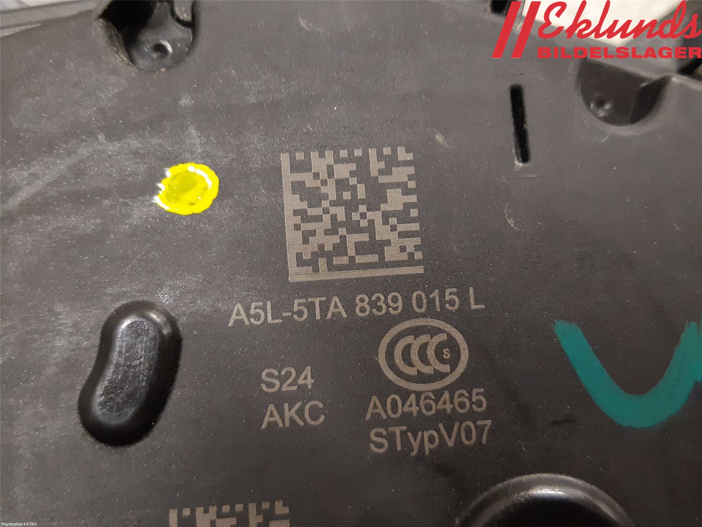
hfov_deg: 67.3
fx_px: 527
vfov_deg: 53.1
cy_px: 264
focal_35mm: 26
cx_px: 351
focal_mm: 3.93
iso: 250
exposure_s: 1/33
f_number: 1.7
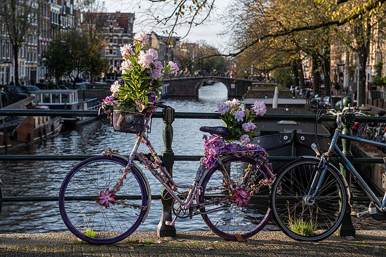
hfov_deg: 29.0
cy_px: 115
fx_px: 745
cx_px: 173
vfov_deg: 19.6
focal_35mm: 69
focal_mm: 62
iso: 90
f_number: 5.6
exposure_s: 1/125
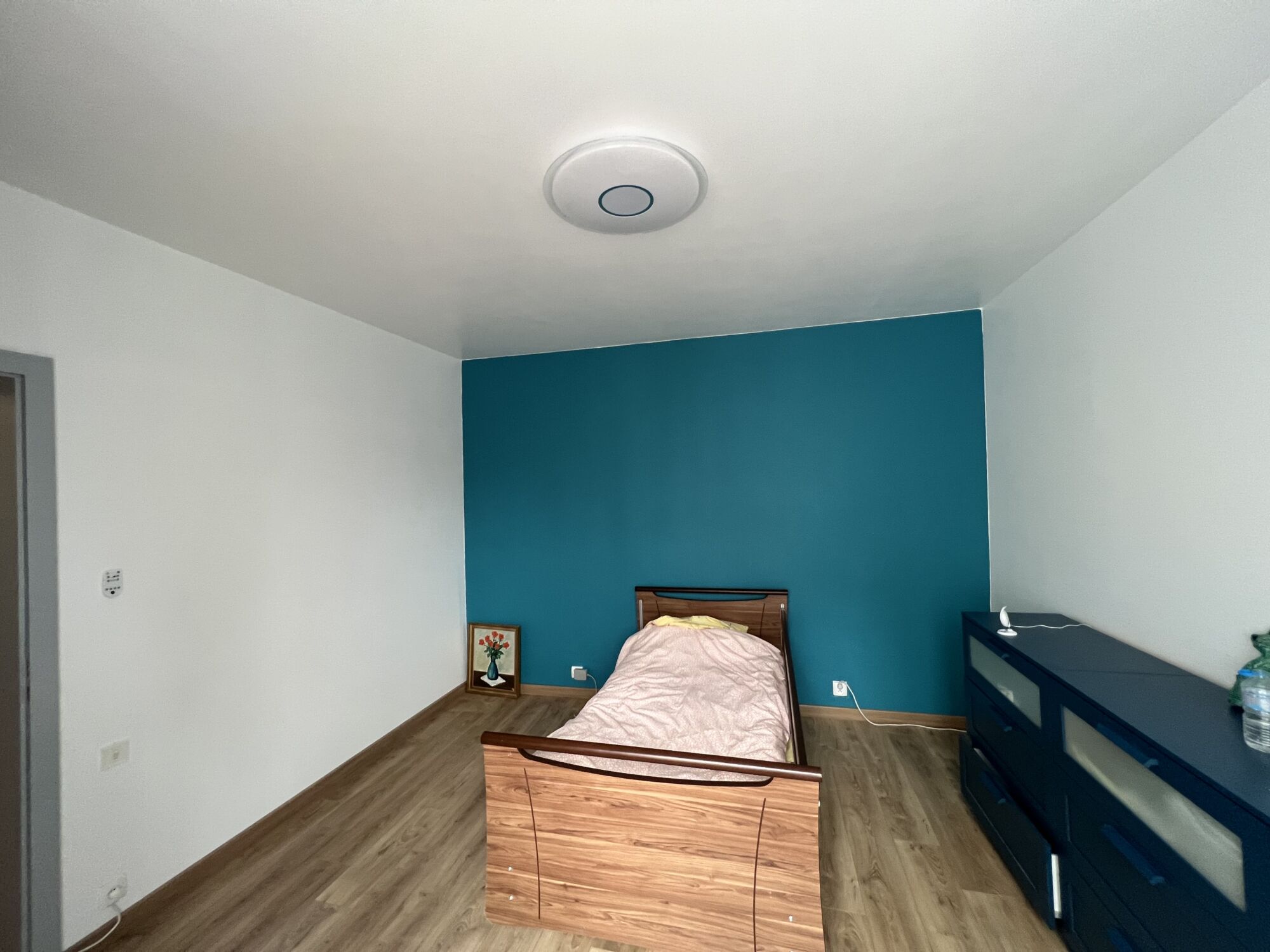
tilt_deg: +0.6
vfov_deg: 89.9
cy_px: 476
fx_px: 477
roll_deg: +1.7
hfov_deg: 106.2
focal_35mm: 13
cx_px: 635
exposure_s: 1/65
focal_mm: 1.57
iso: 250
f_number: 1.8
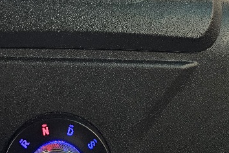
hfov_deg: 36.1
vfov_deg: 23.6
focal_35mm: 54
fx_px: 343
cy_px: -12
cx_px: 58
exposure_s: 1/120
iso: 500
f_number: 1.7
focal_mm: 6.3
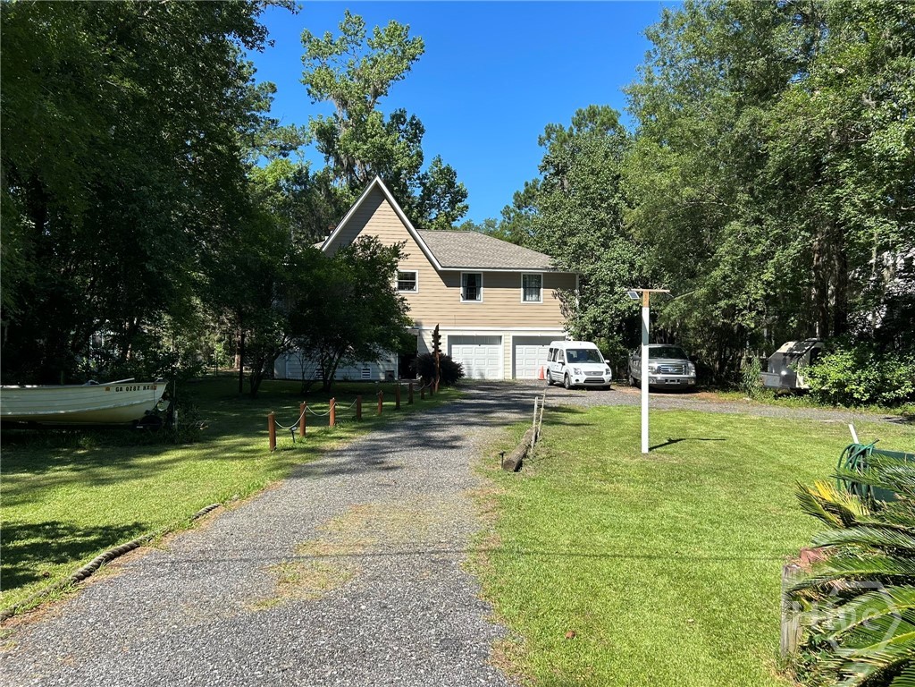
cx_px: 458
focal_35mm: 26
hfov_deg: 67.3
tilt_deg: -0.9
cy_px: 344
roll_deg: -0.1
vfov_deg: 53.1
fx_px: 687
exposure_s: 1/1972
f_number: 1.5
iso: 50
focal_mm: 5.7
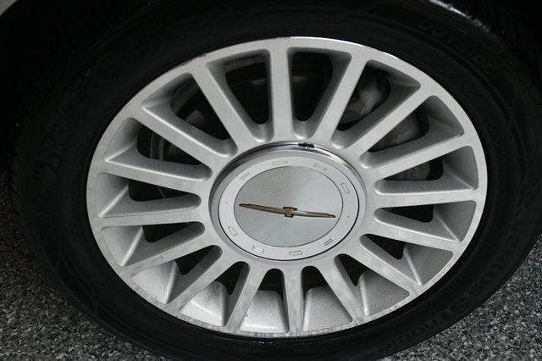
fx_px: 948
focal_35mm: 63
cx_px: 271
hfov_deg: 31.9
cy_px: 180
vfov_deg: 21.5
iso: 2800
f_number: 4.5
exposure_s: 1/125
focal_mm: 42
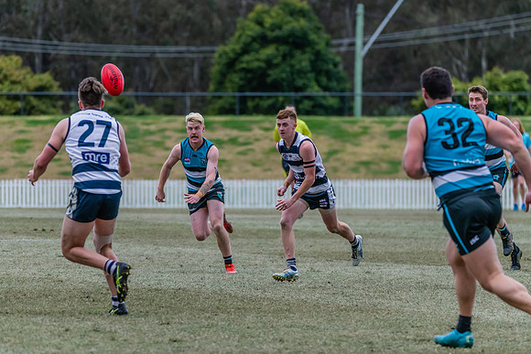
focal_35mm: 310
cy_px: 177
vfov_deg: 4.4
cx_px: 261
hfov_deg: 6.7
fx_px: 4566
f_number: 5.6
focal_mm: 300
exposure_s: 1/2000
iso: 2200
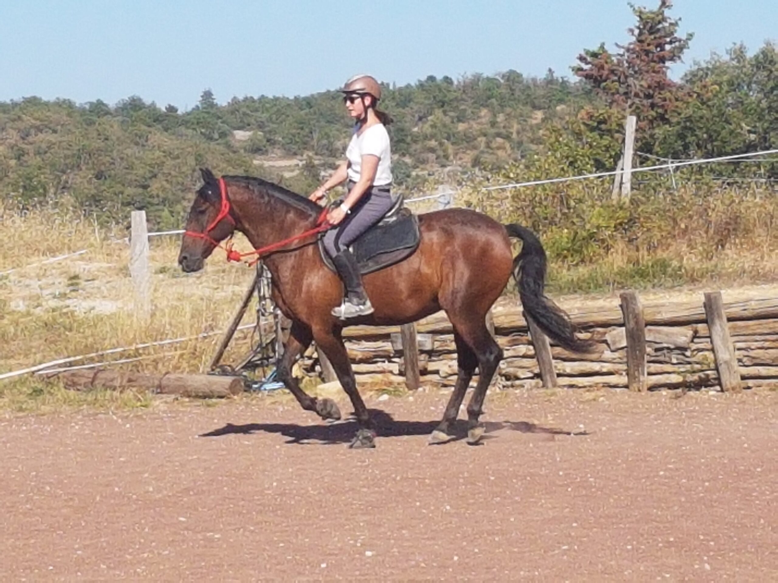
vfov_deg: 53.1
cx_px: 389
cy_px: 292
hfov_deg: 67.3
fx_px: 584
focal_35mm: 26
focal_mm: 4.2
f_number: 1.7
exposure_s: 1/2184
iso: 40
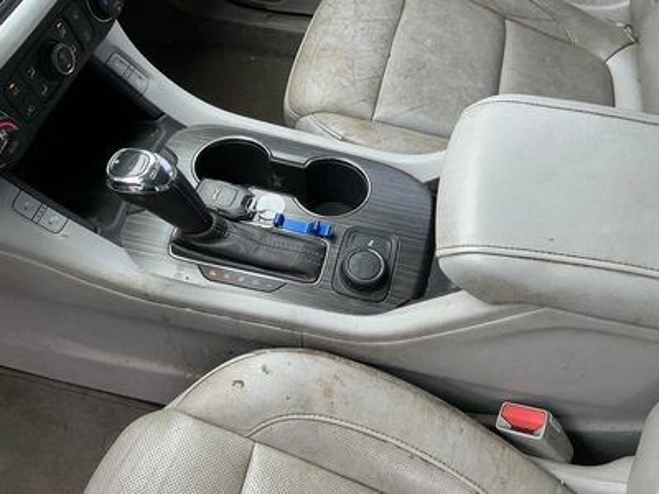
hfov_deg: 63.4
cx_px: 330
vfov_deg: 49.7
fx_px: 533
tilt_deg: -60.2
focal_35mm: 28
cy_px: 247
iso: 64
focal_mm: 3
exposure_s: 1/122
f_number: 1.8
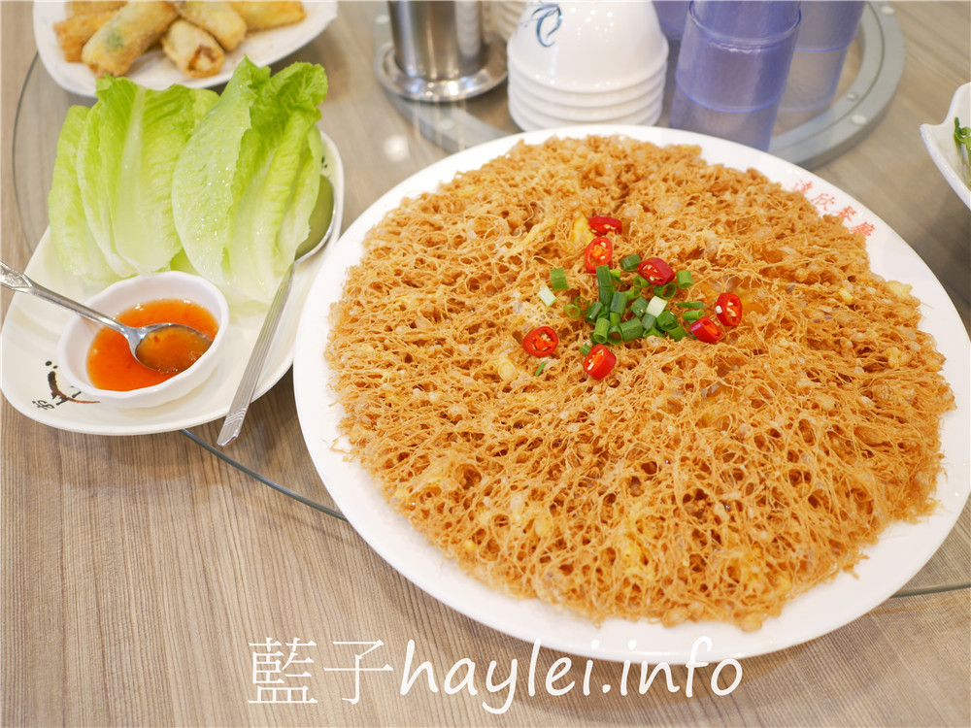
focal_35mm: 30
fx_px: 842
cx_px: 486
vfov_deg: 46.8
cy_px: 364
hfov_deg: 60.0
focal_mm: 15
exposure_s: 1/80
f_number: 1.7
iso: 200
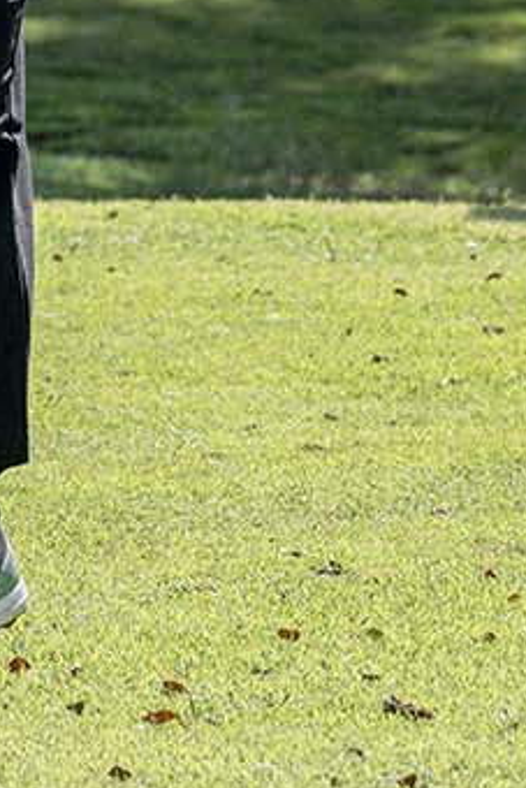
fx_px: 7049
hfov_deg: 4.2
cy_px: -535
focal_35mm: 322
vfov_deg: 6.3
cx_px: -494
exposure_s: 1/5000
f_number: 4.5
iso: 1100
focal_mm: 76
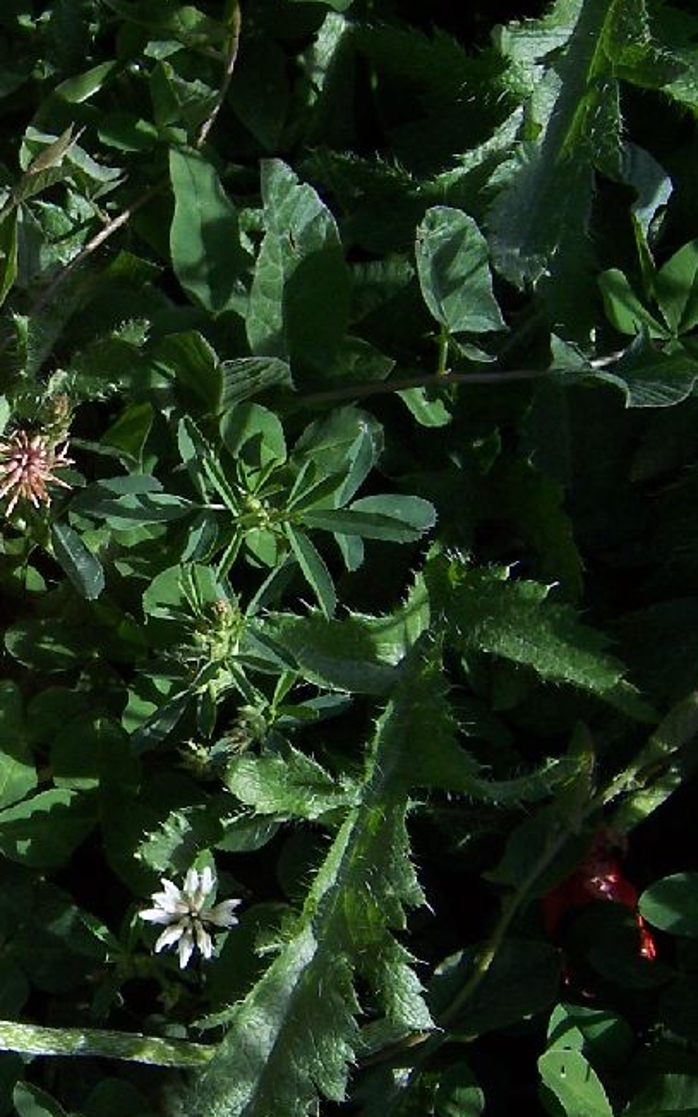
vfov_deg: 36.8
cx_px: -165
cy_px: 642
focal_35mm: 55
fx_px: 1674
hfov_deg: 21.6
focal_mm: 5.5
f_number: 4.8
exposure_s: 1/500
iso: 100
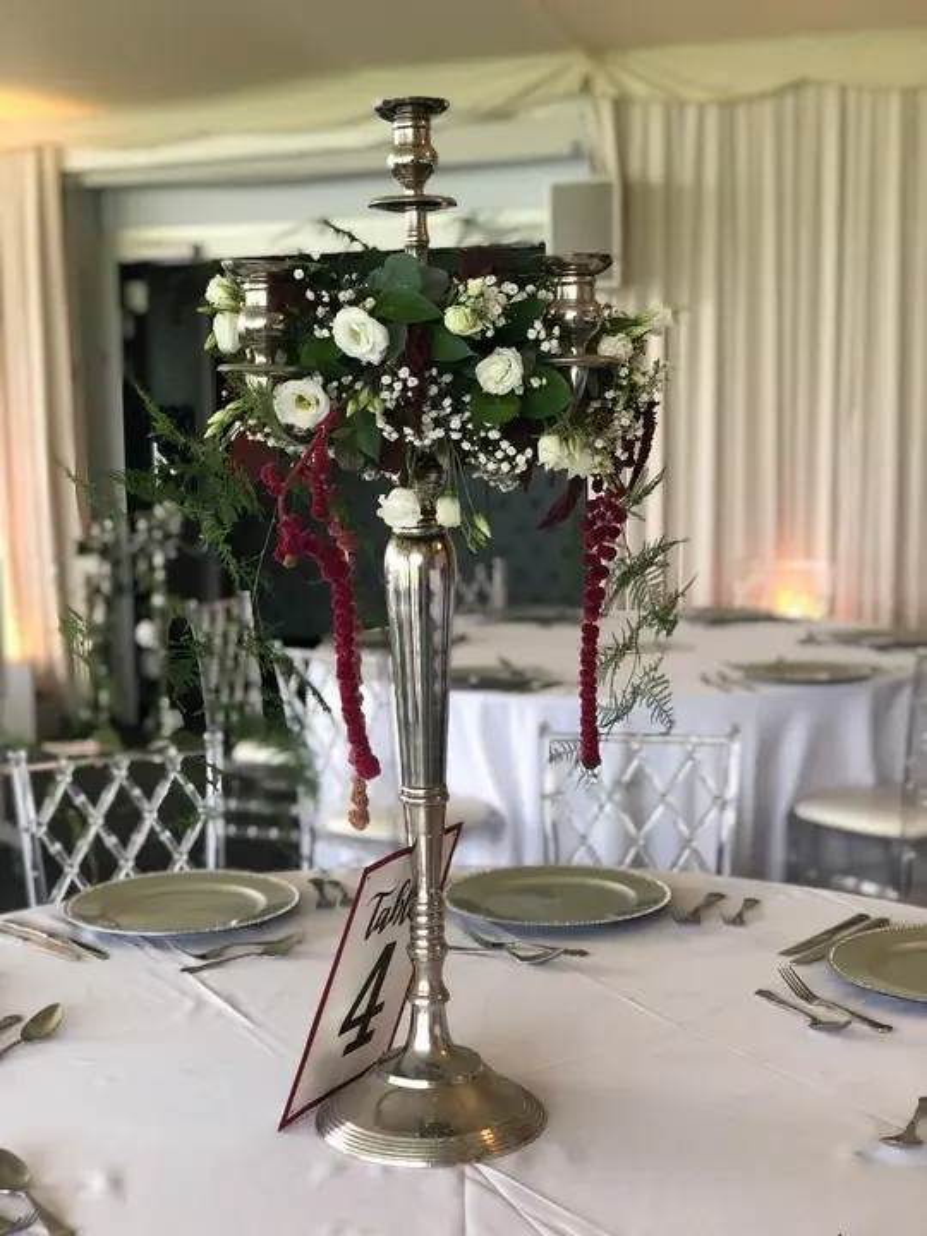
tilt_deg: -6.1
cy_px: 618
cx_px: 464
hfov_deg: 28.0
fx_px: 1857
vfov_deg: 36.8
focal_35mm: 52
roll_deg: +1.9
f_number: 2.4
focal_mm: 6
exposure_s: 1/50
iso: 64
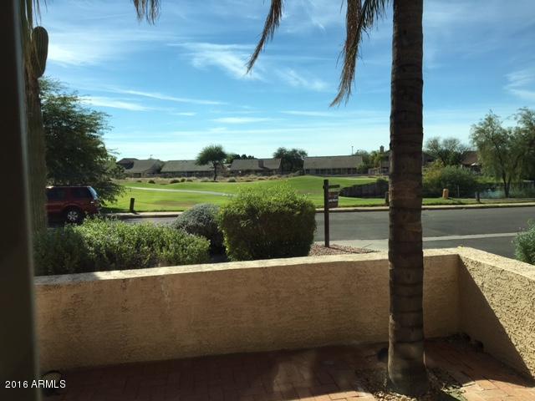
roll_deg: +1.6
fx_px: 448
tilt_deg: -5.2
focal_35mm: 29
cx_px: 268
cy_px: 200
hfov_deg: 61.7
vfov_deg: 48.2
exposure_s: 1/1451
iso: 25
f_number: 2.2
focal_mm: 4.15
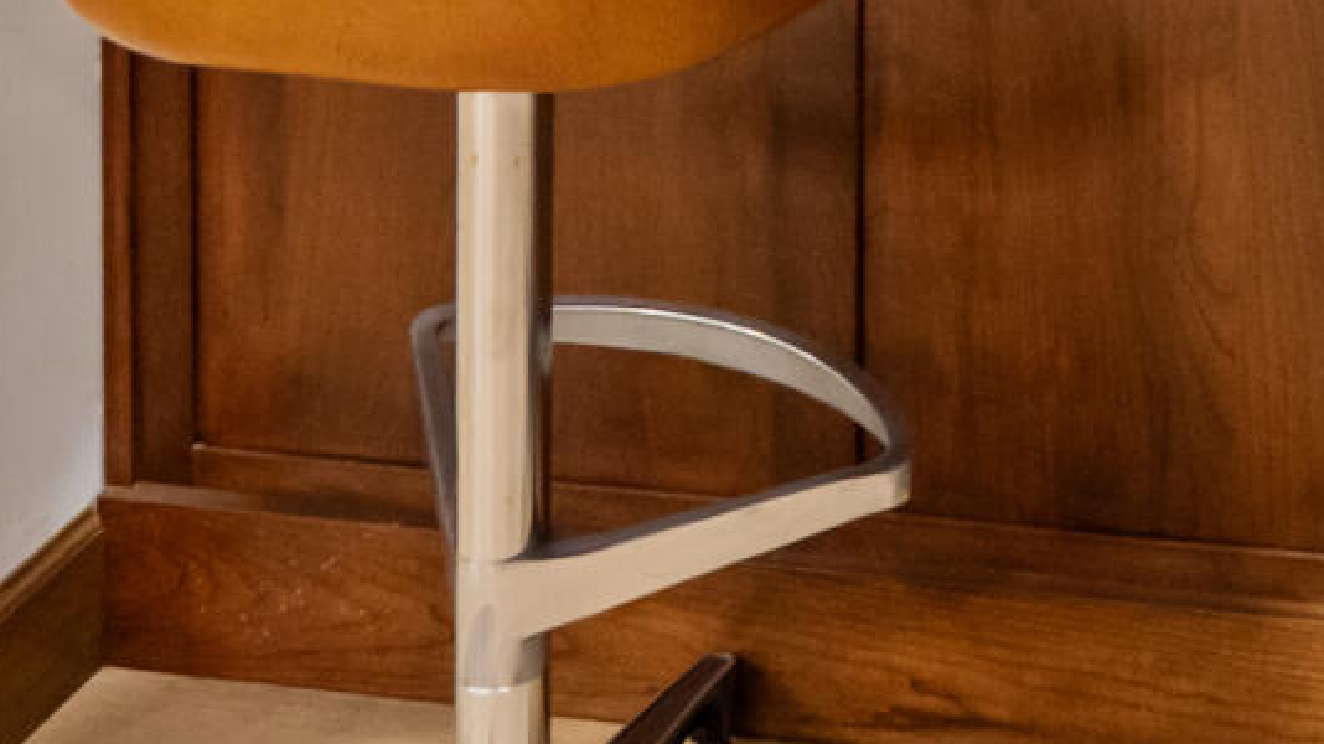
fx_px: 3720
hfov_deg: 17.9
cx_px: 2036
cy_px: -1530
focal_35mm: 106
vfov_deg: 9.1
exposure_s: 1/50
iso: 2000
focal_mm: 18
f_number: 5
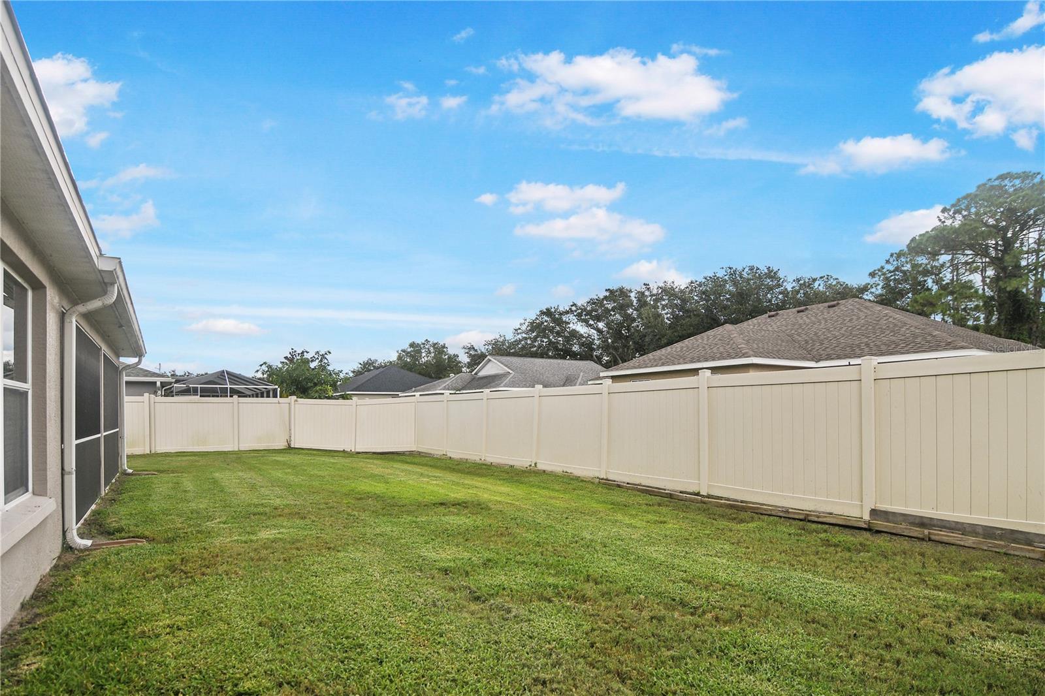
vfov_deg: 67.4
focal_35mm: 18
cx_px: 522
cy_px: 348
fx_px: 522
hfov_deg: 90.0
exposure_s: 1/500
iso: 250
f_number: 6.3
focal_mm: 12
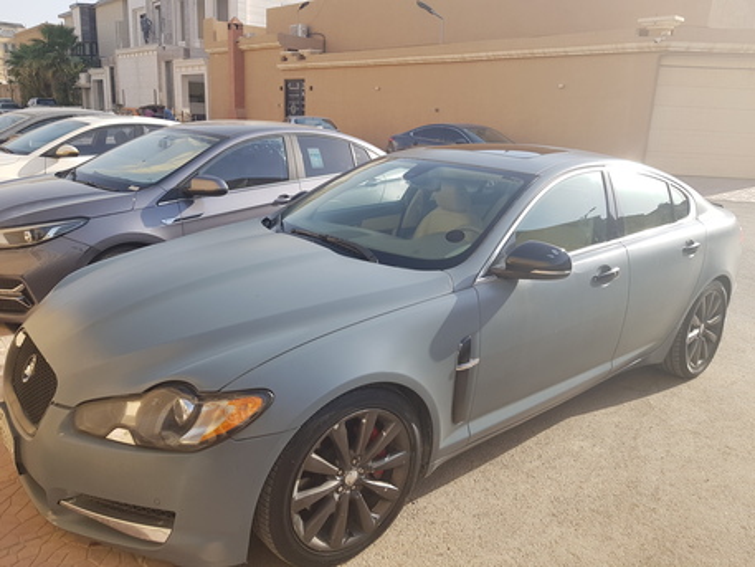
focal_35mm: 26
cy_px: 284
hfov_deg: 67.3
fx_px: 567
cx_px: 378
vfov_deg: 53.1
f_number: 1.7
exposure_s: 1/1092
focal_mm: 4.2
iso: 40
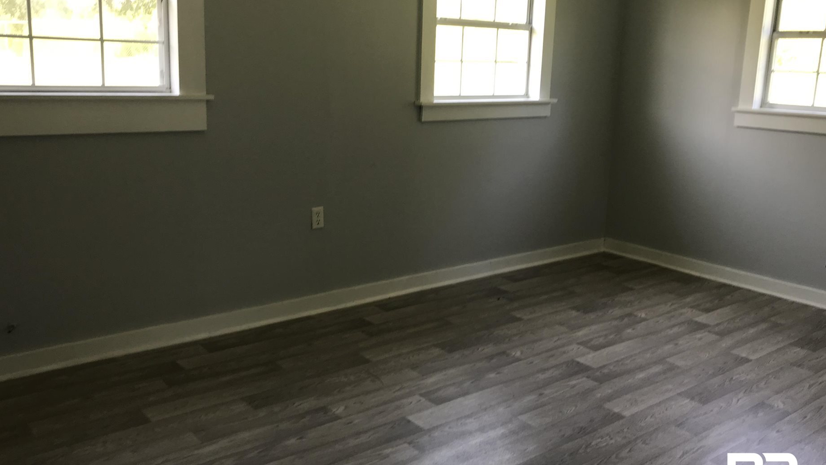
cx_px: 417
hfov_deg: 58.0
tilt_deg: -10.4
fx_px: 745
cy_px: 208
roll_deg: +0.1
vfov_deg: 34.6
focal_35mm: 34
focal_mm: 3.99
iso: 20
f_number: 1.8
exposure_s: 1/60
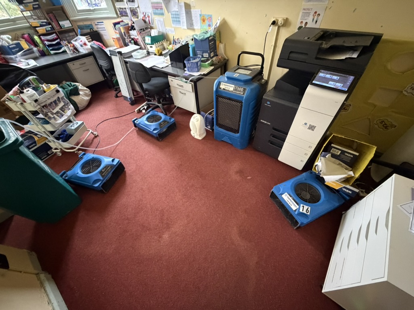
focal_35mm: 14
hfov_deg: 102.1
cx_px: 207
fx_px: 167
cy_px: 155
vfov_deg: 85.7
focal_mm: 2.22
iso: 1000
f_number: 2.2
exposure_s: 1/33
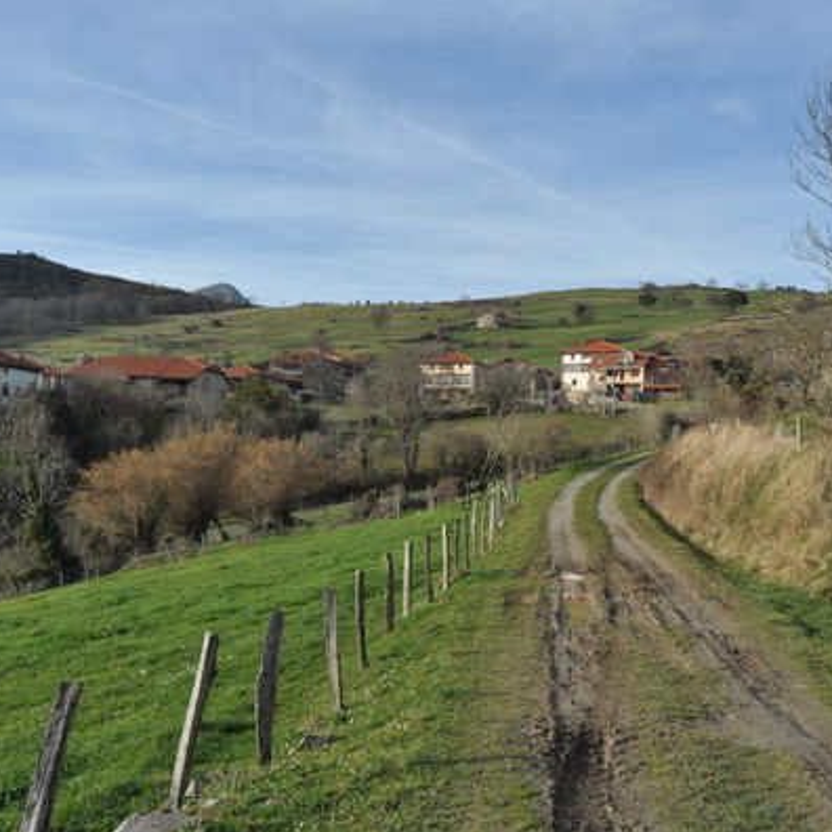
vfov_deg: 45.3
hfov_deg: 45.2
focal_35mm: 37
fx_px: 996
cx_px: 462
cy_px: 417
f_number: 18
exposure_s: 1/125
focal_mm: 19
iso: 200
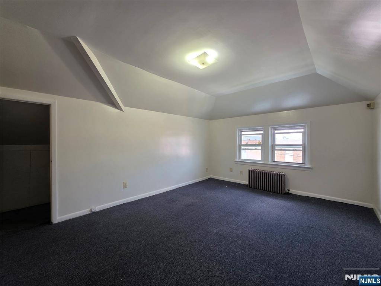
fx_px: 143
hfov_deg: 106.2
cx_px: 190
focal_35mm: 13
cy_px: 143
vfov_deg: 89.9
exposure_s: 1/120
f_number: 1.9
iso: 125
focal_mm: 2.2
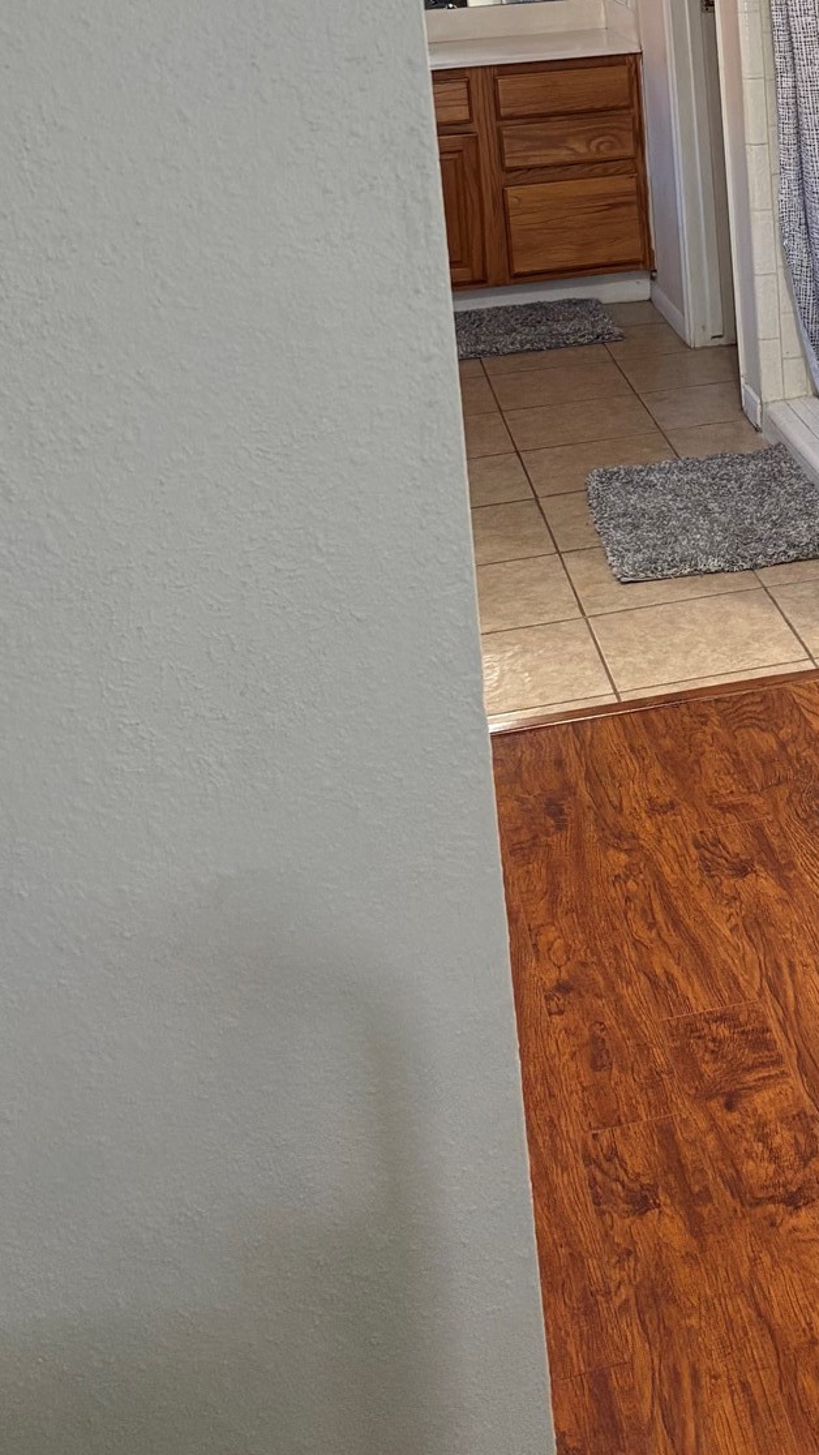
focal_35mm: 52
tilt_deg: -9.8
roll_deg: +3.8
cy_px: 121
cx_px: 824
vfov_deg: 37.1
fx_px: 2007
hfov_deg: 22.2
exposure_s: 1/60
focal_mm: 5.96
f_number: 1.6
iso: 320
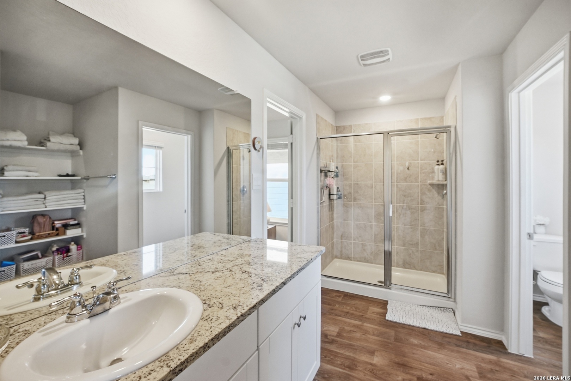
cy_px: 190
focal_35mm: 13
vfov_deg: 85.4
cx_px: 286
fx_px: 206
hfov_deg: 108.3
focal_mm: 9
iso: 250
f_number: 9
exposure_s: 1/40
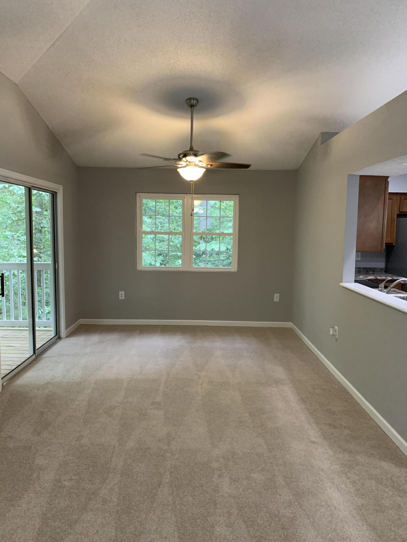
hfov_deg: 53.1
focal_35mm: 26
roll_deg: -1.3
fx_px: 408
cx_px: 204
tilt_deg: -5.1
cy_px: 271
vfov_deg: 67.3
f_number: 1.8
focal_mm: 4.25
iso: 200
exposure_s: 1/60
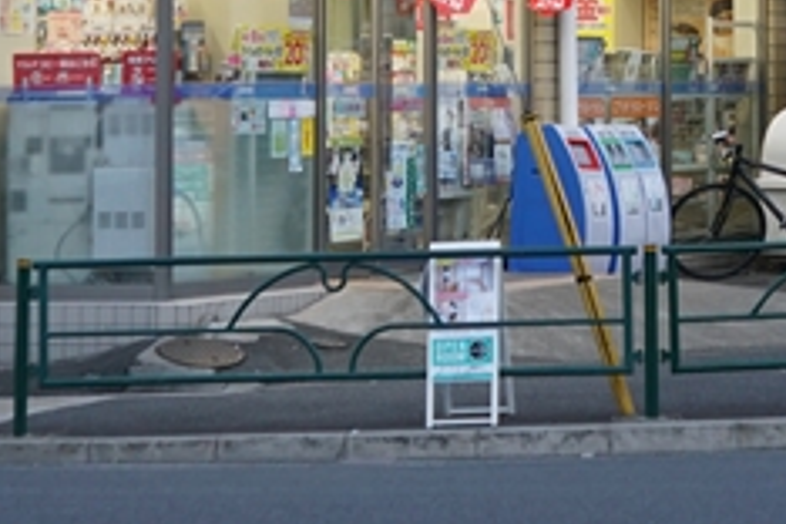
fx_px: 4934
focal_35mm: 226
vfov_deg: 6.0
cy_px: -289
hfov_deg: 9.1
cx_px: 712
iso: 400
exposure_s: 1/80
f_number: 4.5
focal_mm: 44
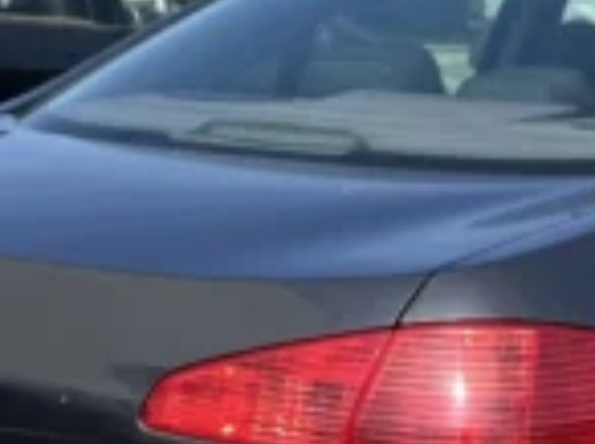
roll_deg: +0.7
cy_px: 367
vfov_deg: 13.7
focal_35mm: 107
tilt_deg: -13.3
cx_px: 342
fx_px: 1836
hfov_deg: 18.4
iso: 50
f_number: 1.5
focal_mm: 5.7
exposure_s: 1/2457
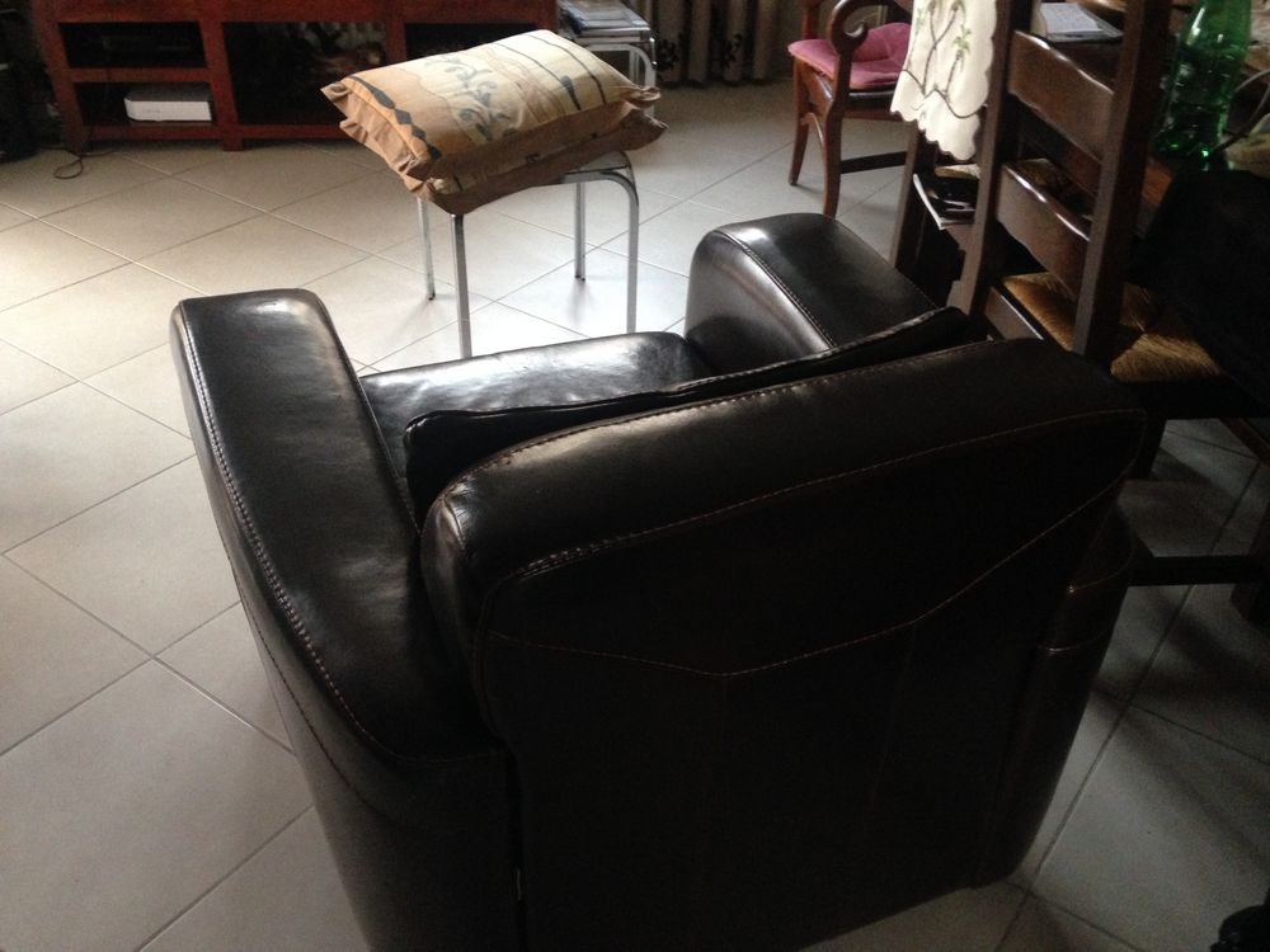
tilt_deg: -35.5
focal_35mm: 33
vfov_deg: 42.9
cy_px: 476
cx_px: 635
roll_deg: -3.4
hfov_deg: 55.4
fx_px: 1211
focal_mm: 4.12
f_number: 2.4
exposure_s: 1/20
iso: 400
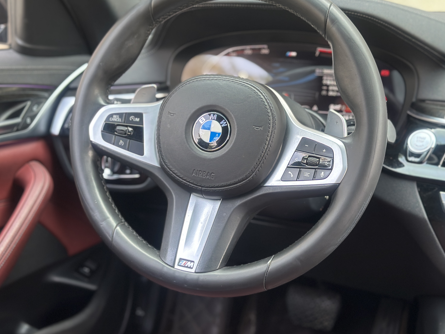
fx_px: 720
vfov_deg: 26.1
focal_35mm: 56
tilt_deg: -15.1
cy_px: 144
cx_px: 211
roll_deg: -0.6
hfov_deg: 34.3
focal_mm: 6.86
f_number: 1.78
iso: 125
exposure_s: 1/122
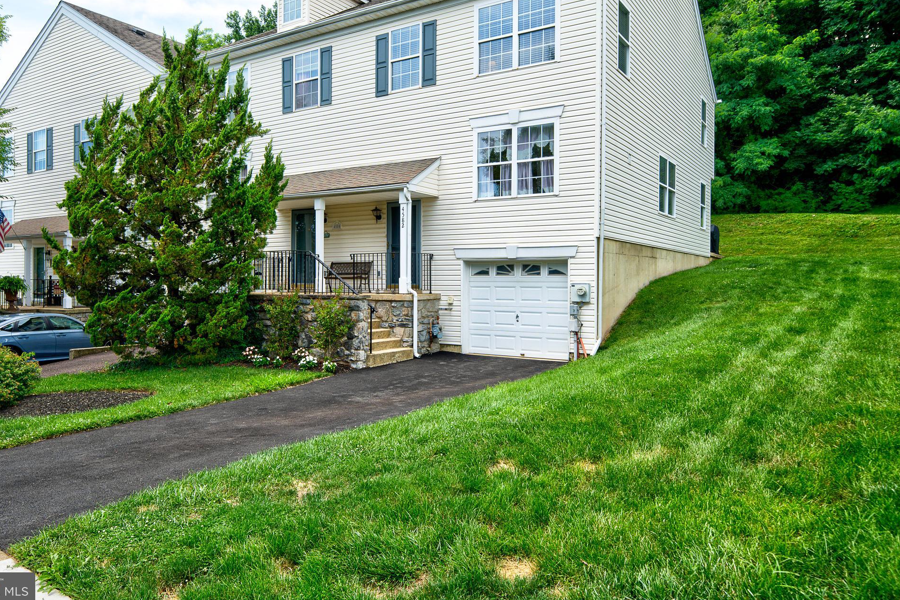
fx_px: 650
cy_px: 282
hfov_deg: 69.3
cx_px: 417
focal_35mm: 26
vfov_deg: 49.5
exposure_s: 1/100
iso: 100
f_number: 8
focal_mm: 24
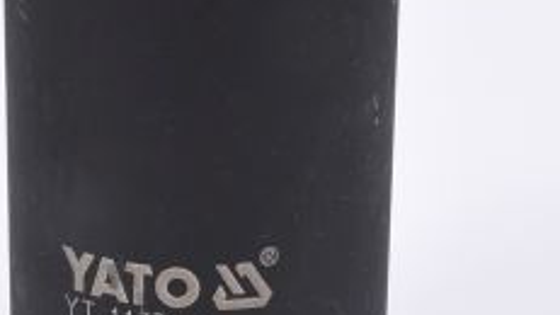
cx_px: 198
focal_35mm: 186
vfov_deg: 6.5
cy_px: 153
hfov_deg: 11.6
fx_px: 2762
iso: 250
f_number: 16
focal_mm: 50
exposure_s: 1/125
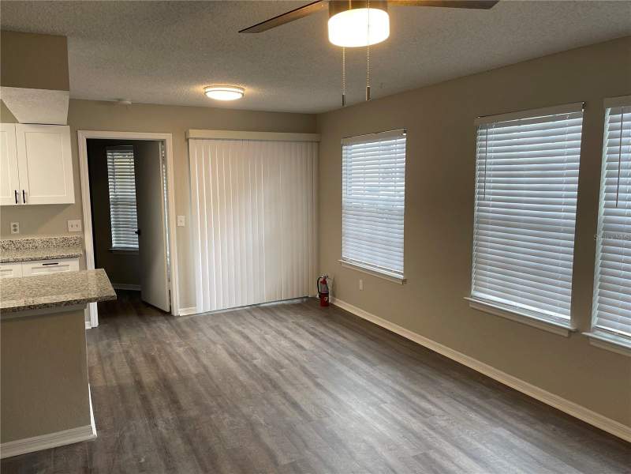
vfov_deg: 53.1
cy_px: 237
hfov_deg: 67.3
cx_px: 316
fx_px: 474
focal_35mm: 26
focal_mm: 5.1
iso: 100
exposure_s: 1/120
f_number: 1.6
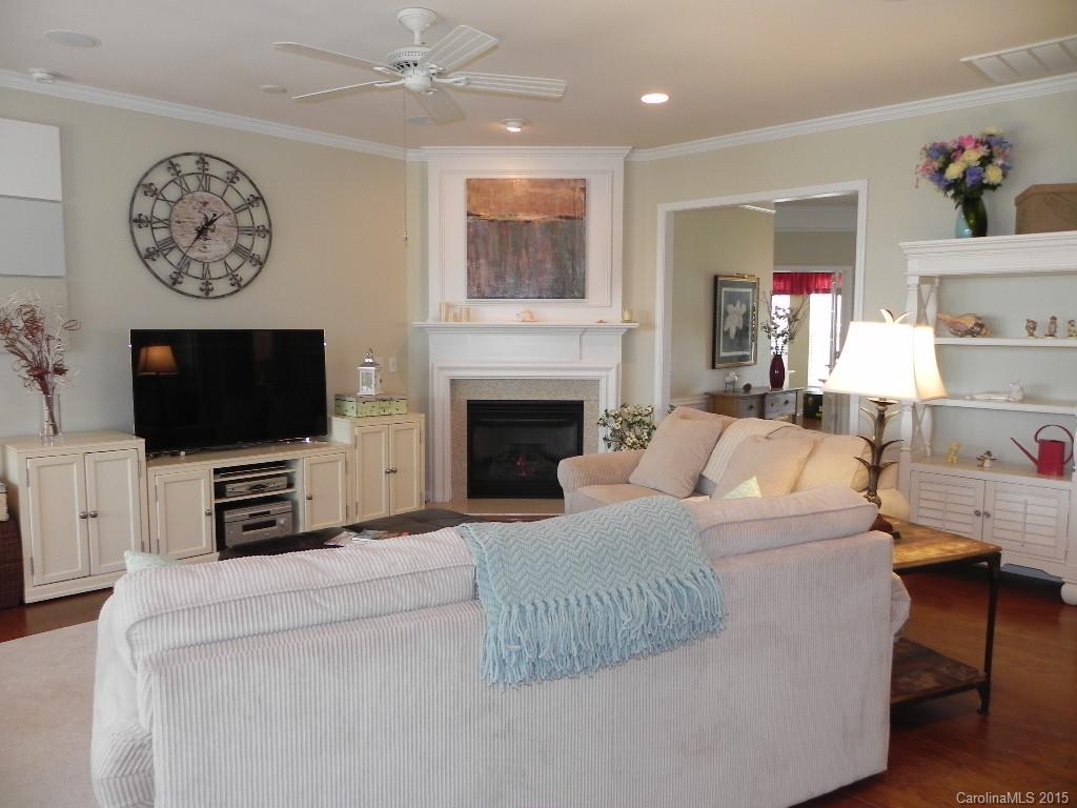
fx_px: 809
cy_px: 404
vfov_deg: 53.1
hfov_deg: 67.3
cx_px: 538
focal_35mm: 26
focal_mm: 4.6
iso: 167
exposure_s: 1/30
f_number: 2.8
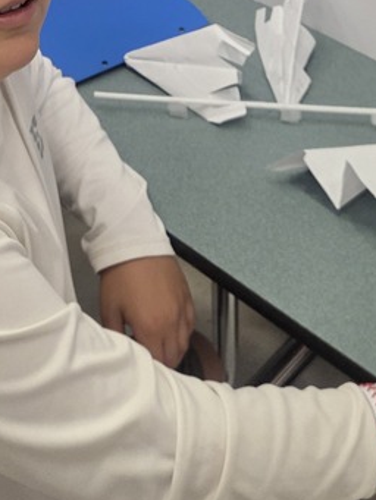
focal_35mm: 69
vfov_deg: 24.2
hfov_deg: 21.3
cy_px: -173
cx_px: 231
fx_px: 999
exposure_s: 1/120
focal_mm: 5.4
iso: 500
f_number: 1.8
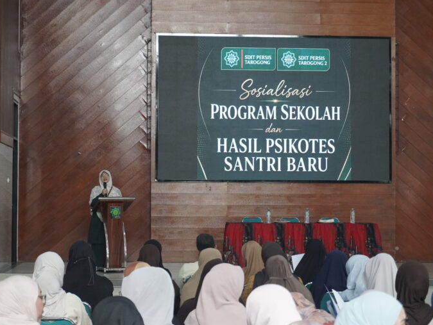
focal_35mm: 82
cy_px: 162
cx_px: 196
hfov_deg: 23.8
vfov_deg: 18.0
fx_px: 1026
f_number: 5.6
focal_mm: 50
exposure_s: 1/125
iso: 2500
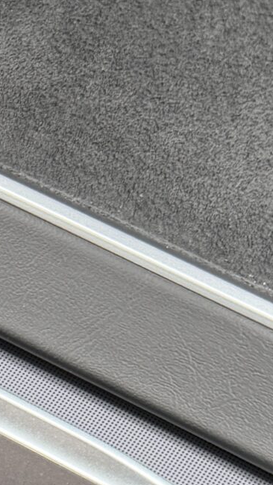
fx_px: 1324
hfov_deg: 11.2
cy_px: 847
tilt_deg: -70.4
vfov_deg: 17.3
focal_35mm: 103
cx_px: -172
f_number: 1.78
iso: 250
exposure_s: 1/60
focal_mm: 6.76
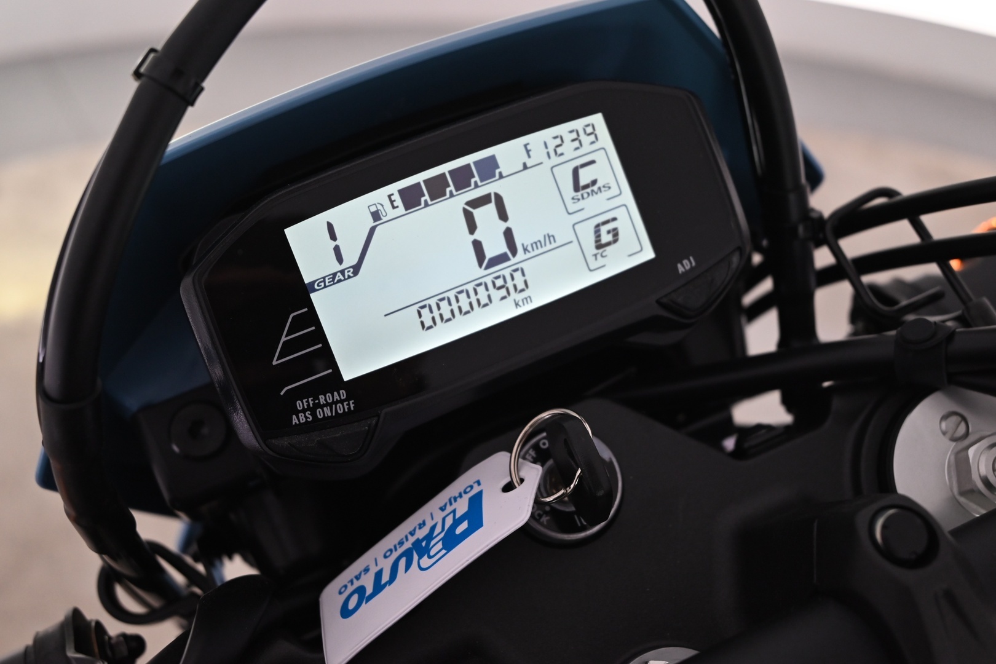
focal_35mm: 39
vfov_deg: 34.2
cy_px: 332
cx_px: 498
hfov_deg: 49.6
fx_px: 1079
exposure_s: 1/125
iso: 1800
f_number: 5.3
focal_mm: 39
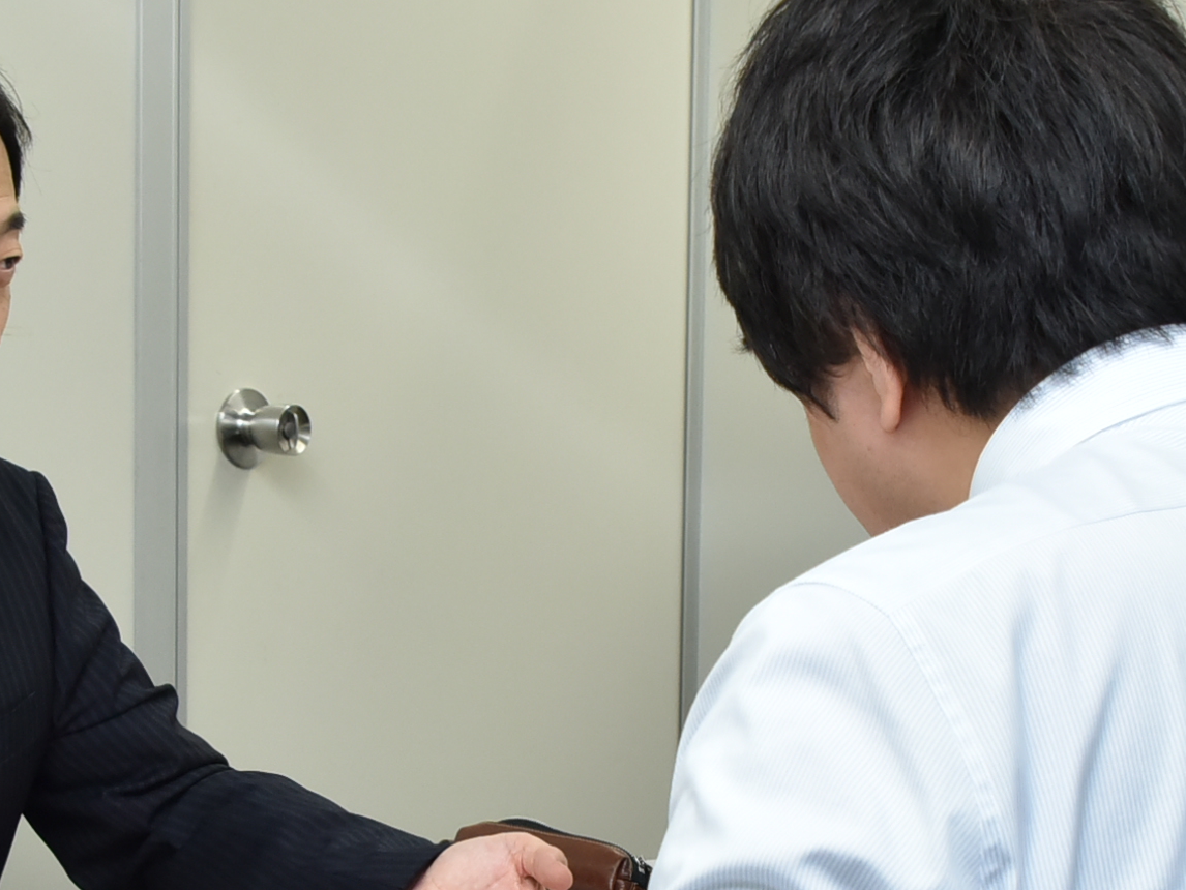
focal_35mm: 105
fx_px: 3598
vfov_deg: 14.0
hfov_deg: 18.7
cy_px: 778
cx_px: 645
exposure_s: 1/125
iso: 1600
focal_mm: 34
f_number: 8
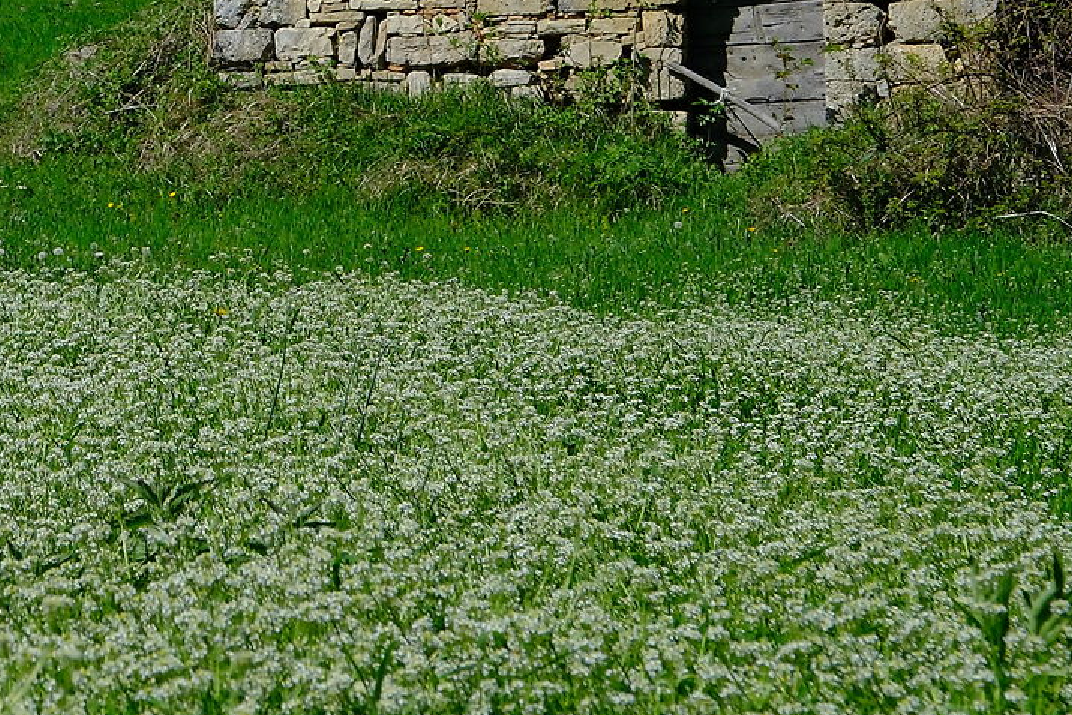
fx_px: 6195
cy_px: -258
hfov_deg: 9.8
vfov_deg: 6.5
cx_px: -181
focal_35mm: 208
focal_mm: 41.1
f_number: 8
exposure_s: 1/500
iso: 500
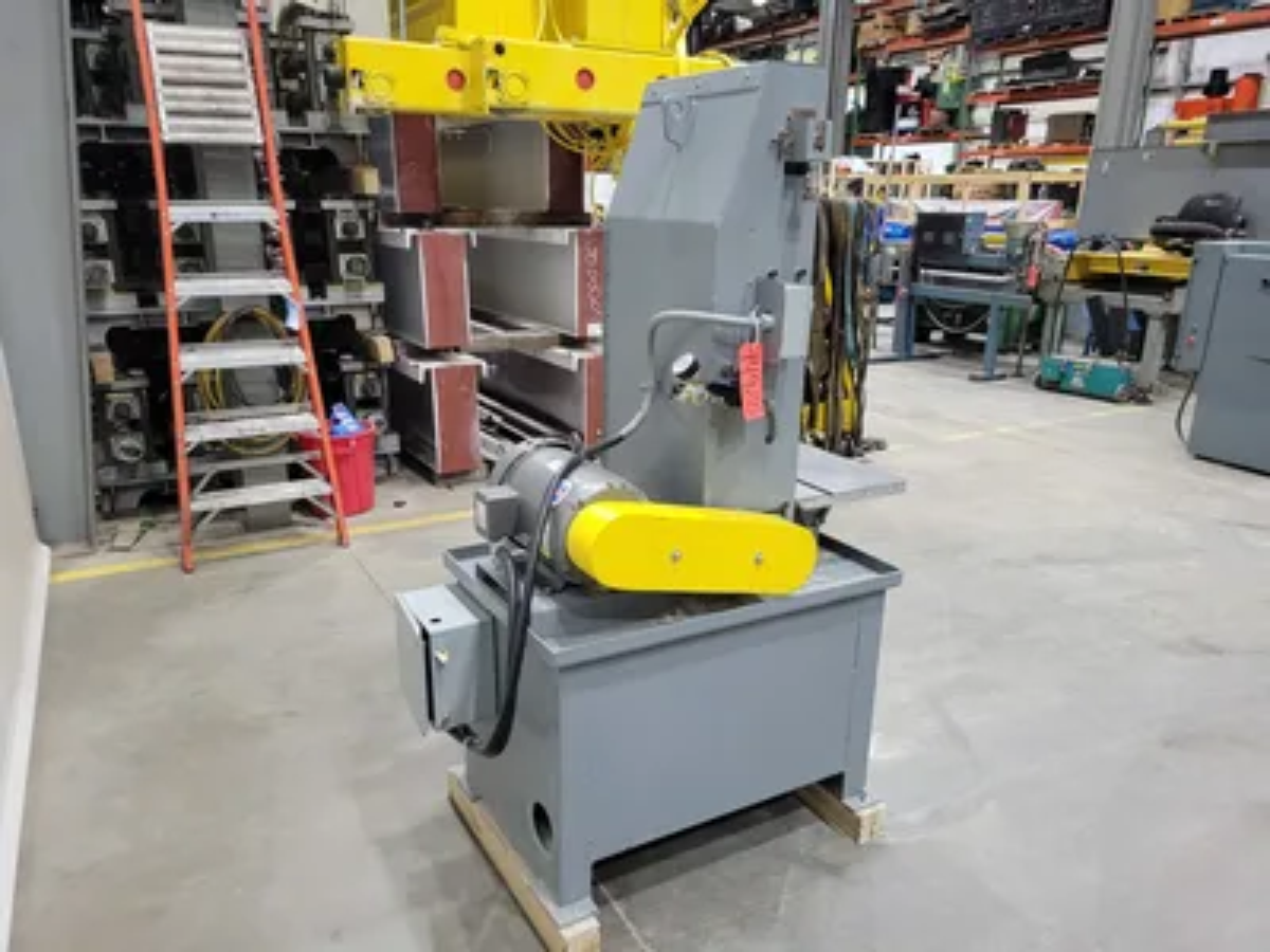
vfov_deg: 53.1
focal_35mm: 26
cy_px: 476
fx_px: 954
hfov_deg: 67.3
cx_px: 635
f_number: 1.8
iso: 320
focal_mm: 5.4
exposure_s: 1/39
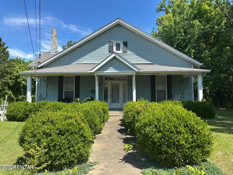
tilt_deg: +2.9
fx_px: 162
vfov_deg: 56.8
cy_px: 88
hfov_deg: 71.6
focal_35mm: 24
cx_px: 116
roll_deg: +0.6
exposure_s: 1/2410
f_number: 1.78
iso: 80
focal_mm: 6.86
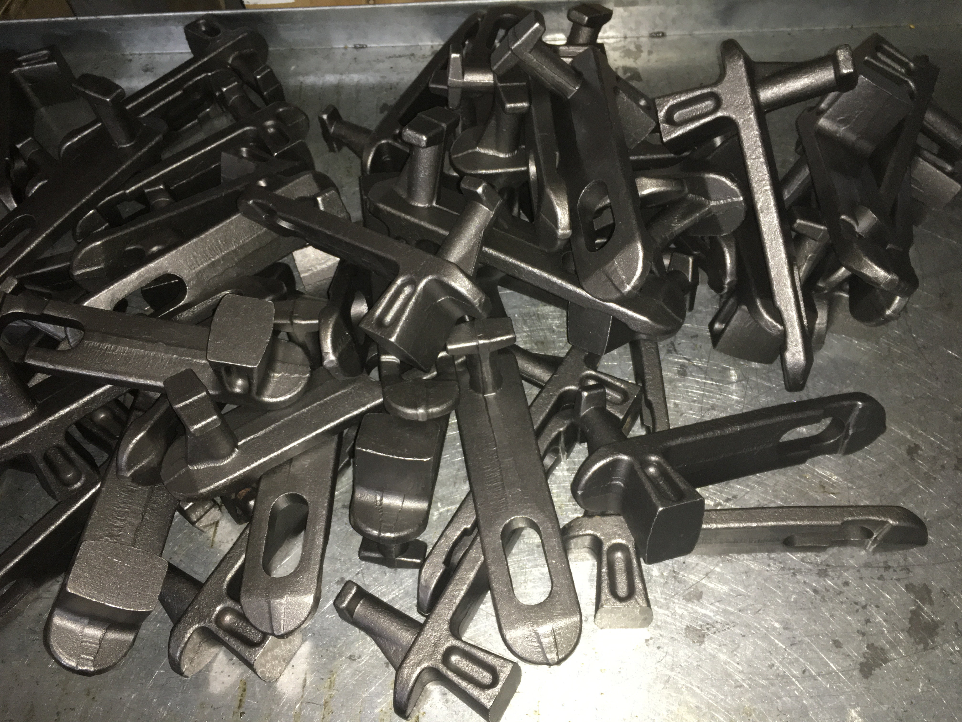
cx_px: 481
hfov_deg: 61.7
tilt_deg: -56.8
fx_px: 806
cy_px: 361
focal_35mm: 29
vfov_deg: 48.2
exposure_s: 1/17
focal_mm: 4.15
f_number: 2.2
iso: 100
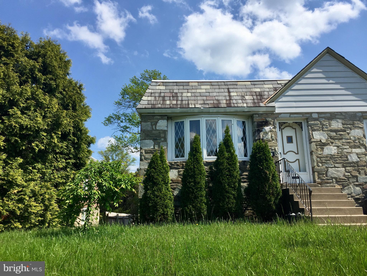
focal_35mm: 29
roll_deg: +0.3
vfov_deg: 48.2
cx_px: 184
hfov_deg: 61.7
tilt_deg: +14.3
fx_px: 307
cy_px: 138
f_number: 2.2
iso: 32
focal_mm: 4.15
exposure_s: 1/2475
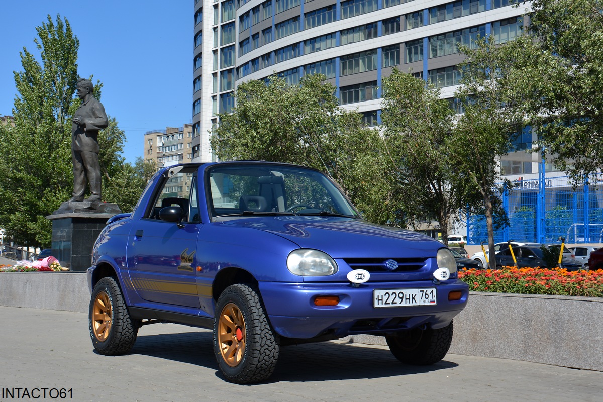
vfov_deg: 23.8
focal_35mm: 57
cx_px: 302
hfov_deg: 35.1
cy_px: 201
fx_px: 955
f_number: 9
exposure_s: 1/320
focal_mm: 38
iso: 100
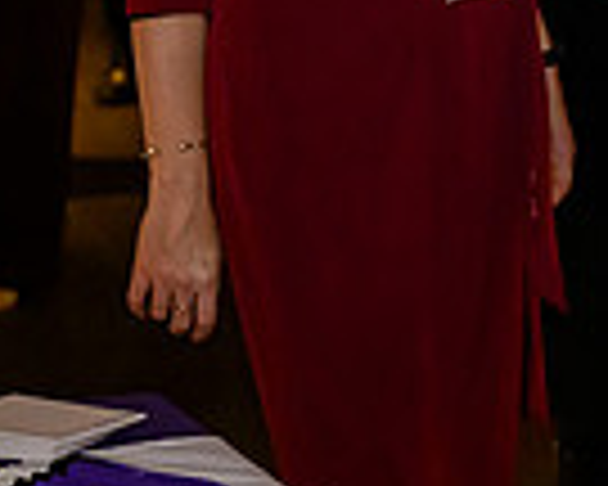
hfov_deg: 8.8
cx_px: 1288
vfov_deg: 7.4
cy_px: -128
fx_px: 3707
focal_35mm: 206
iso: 6400
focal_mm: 51
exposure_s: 1/125
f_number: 4
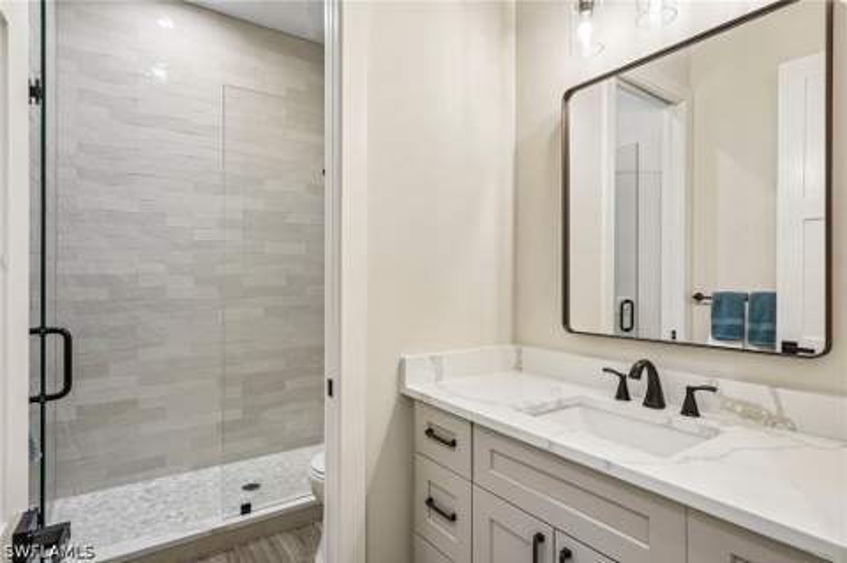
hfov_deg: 87.0
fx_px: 447
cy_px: 282
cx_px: 424
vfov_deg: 64.4
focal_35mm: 19
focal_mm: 19
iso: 400
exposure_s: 1/20
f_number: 8
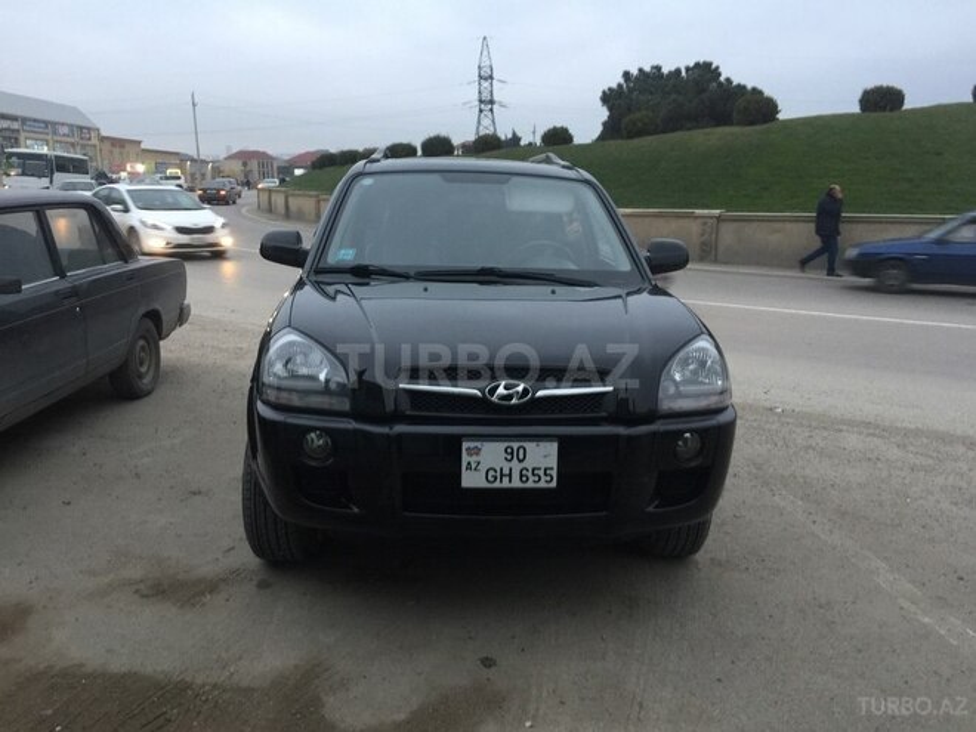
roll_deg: -0.9
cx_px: 488
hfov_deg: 61.7
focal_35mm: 29
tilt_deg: -11.5
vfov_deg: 48.2
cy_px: 366
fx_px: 818
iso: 50
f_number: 2.2
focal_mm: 4.15
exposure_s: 1/17
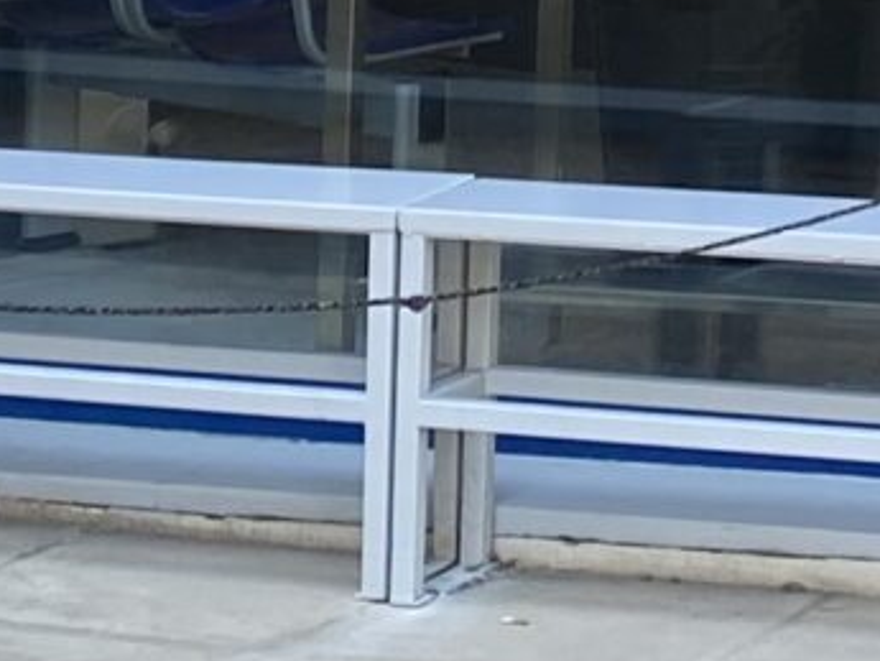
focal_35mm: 193
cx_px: 1416
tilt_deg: +7.7
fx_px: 4908
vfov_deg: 7.0
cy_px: -1276
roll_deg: +0.8
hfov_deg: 9.9
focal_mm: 4.25
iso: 32
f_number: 1.8
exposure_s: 1/195
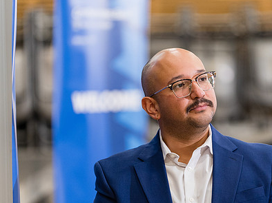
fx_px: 1869
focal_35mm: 238
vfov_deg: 6.2
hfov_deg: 8.3
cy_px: 130
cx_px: 190
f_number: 2.8
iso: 1600
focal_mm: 168
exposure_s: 1/250
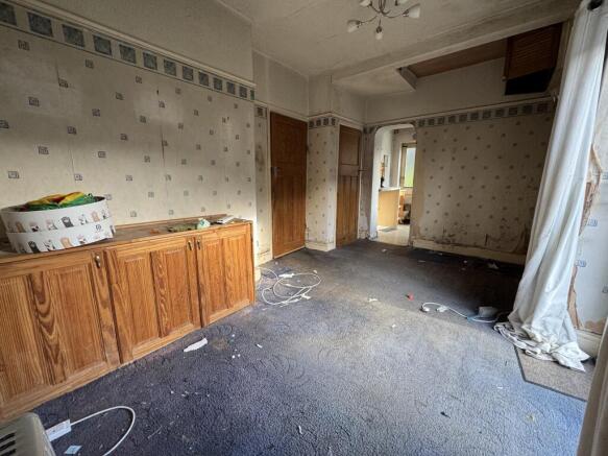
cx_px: 304
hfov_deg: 102.1
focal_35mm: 14
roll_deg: +0.5
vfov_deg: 85.7
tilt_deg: -11.6
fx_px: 246
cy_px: 228
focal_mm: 2.22
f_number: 2.2
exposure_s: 1/99
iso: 160
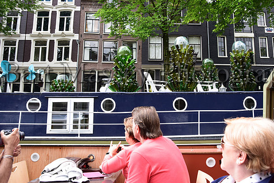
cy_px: 75
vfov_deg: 38.8
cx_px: 159
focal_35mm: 34
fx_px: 259
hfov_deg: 55.5
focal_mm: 28
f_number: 9
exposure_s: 1/400
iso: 1100
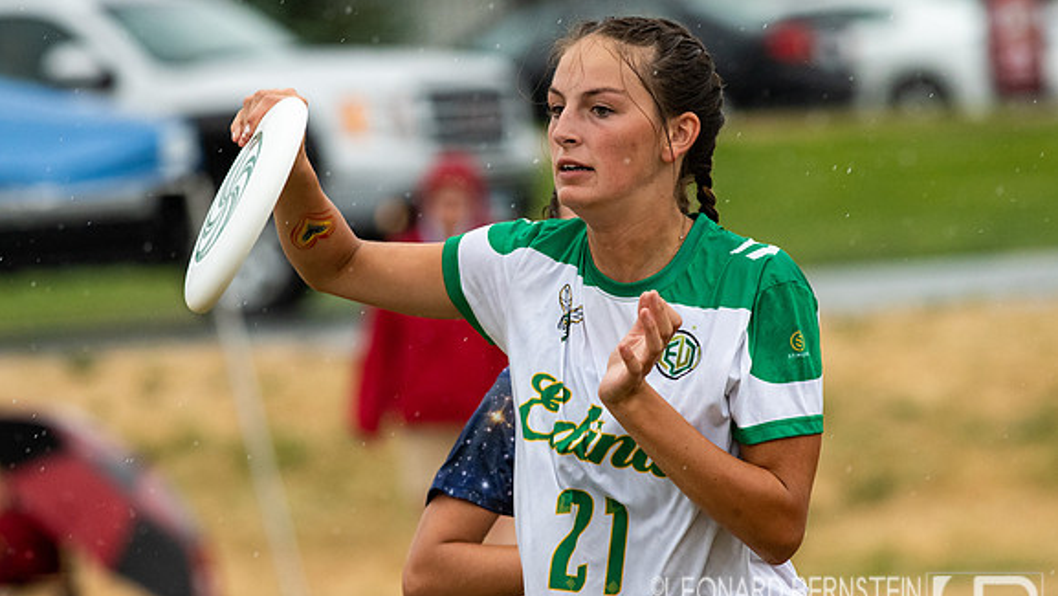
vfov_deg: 2.6
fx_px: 13302
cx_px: 530
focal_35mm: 474
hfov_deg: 4.6
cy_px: 311
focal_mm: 300
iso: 1600
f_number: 6.3
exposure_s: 1/2000
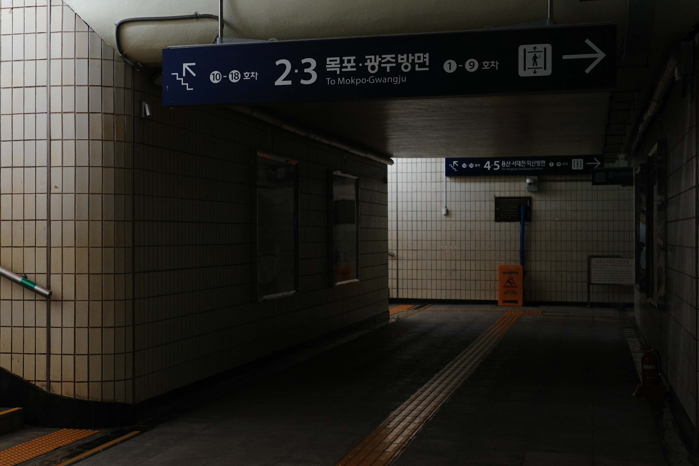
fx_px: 1204
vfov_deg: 21.9
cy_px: 221
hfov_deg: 32.0
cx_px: 205
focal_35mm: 62
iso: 1250
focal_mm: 26
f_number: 2.8
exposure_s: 1/40
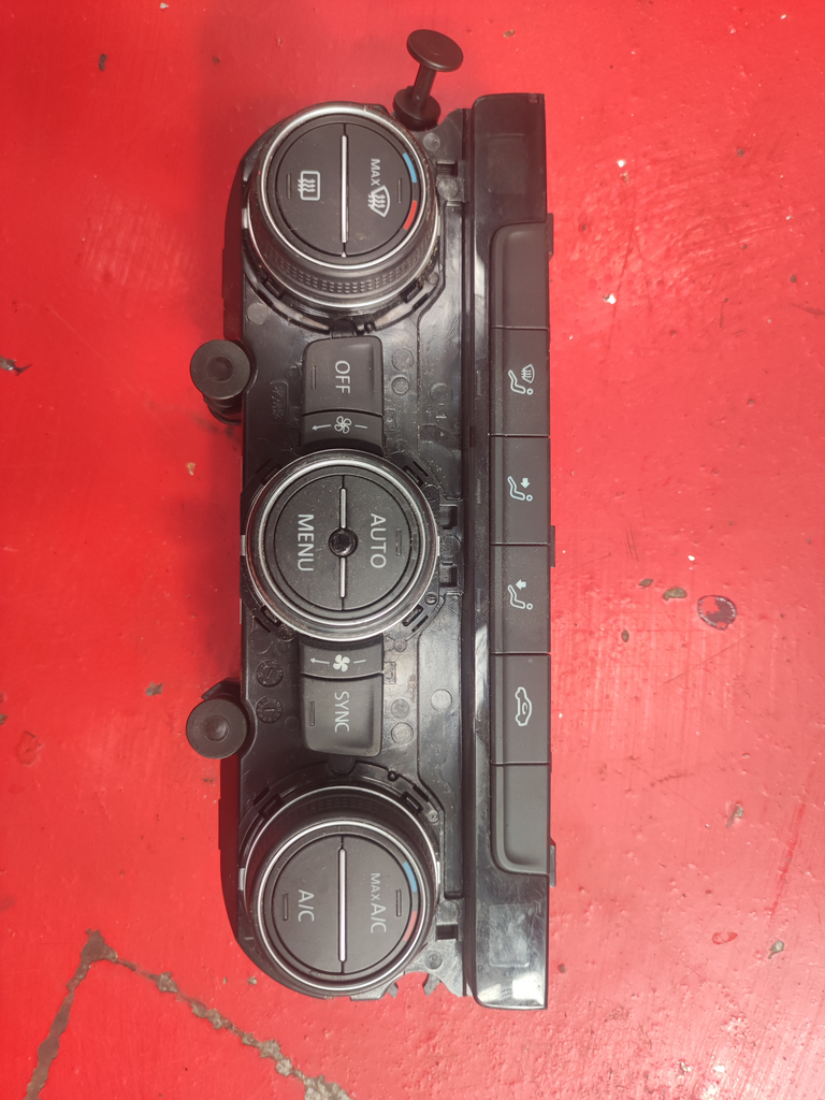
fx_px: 794
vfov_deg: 69.4
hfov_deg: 54.9
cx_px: 412
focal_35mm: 25
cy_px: 550
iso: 196
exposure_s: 1/100
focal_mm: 4.7
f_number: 1.79
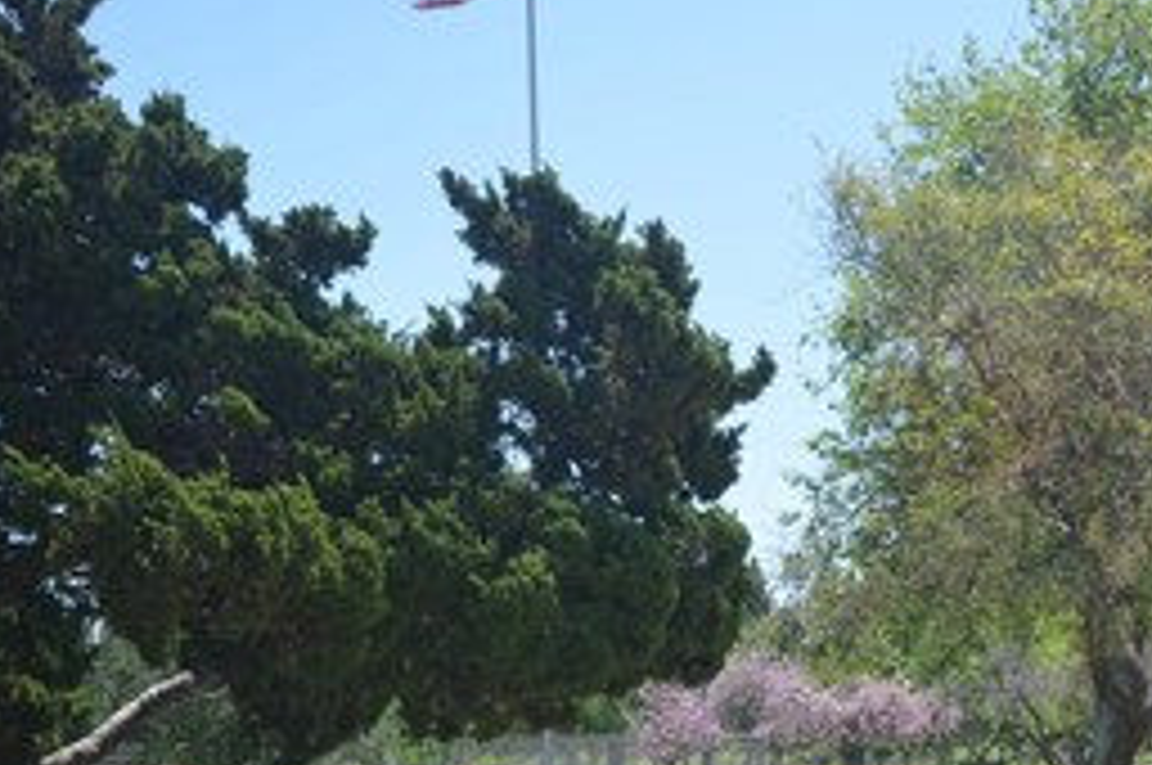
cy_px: 702
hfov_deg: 26.5
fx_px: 2397
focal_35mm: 75
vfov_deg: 17.8
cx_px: 922
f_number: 8
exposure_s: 1/250
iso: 160
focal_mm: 20
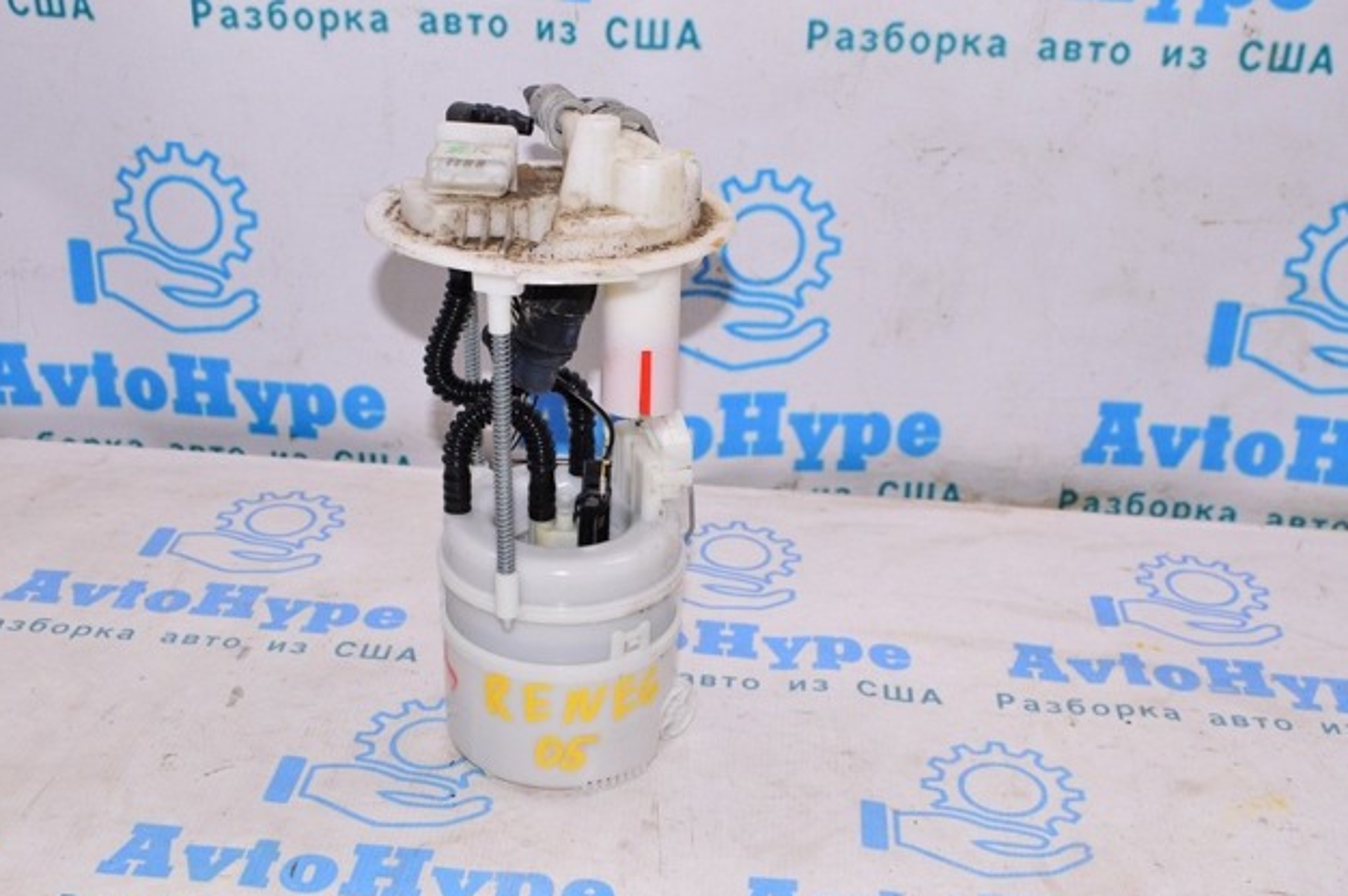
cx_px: 665
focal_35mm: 46
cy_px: 456
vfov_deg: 29.2
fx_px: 1721
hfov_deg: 42.8
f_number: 8
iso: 1600
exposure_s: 1/160
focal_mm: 30
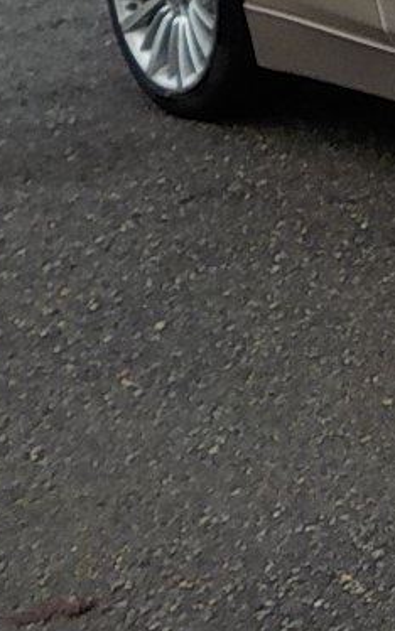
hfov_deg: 8.4
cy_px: -189
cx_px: 1109
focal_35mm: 136
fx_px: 2341
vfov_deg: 14.7
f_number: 3.3
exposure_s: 1/400
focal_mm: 4.1
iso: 125
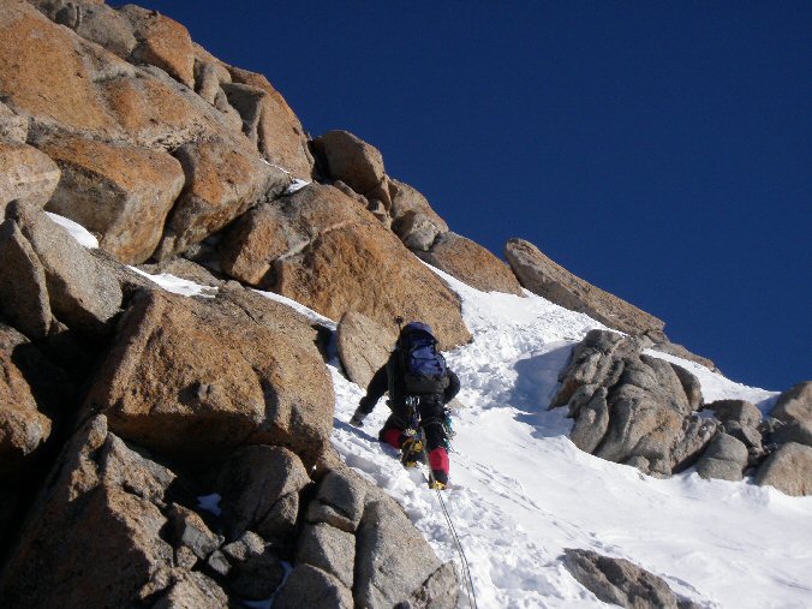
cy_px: 304
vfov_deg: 16.2
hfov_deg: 21.5
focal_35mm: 91
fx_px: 2135
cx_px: 406
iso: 50
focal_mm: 16.25
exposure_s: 1/320
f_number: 6.3
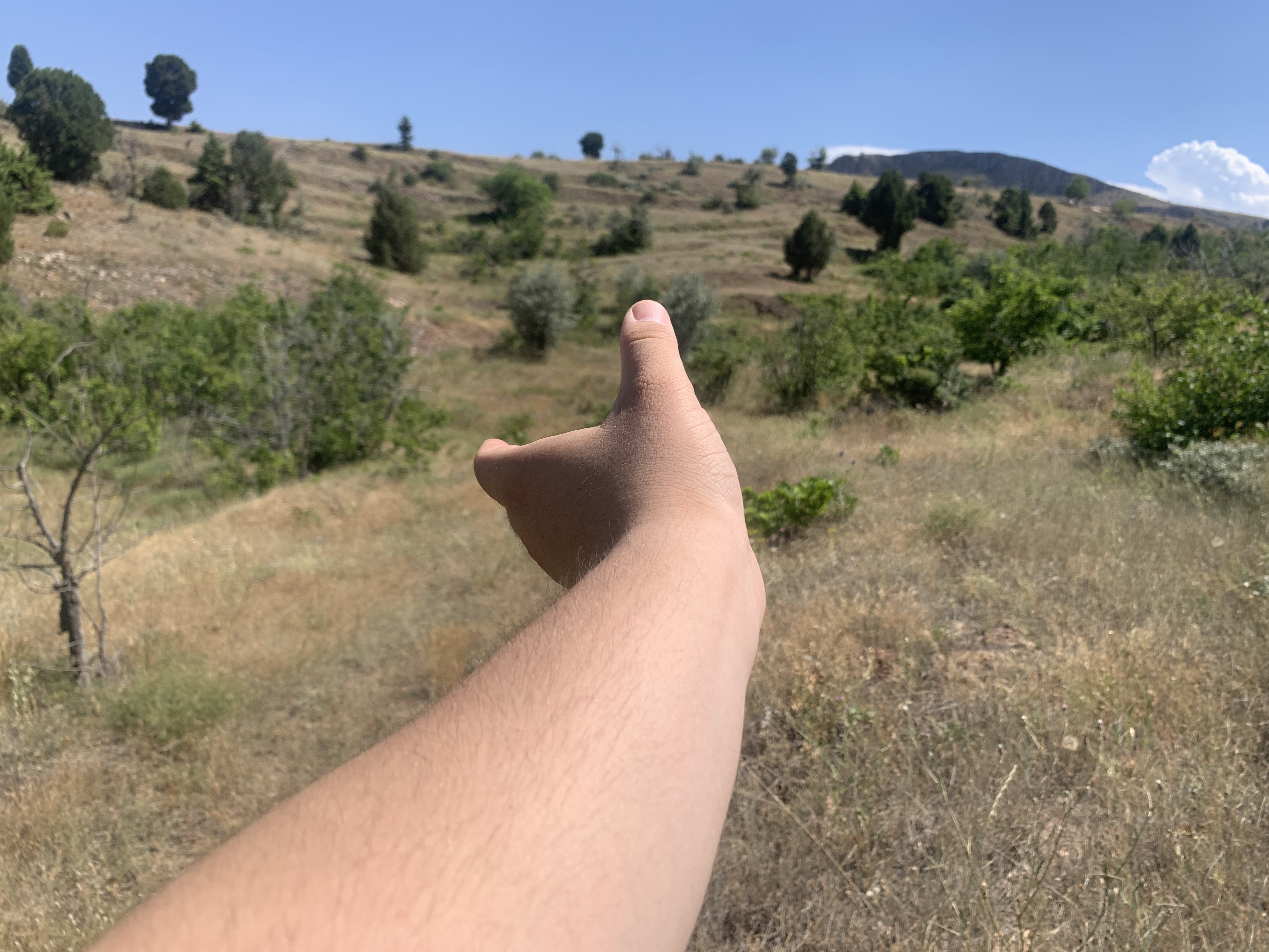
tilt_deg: -9.3
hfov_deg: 67.3
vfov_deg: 53.1
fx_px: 953
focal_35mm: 26
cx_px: 634
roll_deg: -5.1
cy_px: 476
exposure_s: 1/2481
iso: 25
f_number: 1.8
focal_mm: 4.25
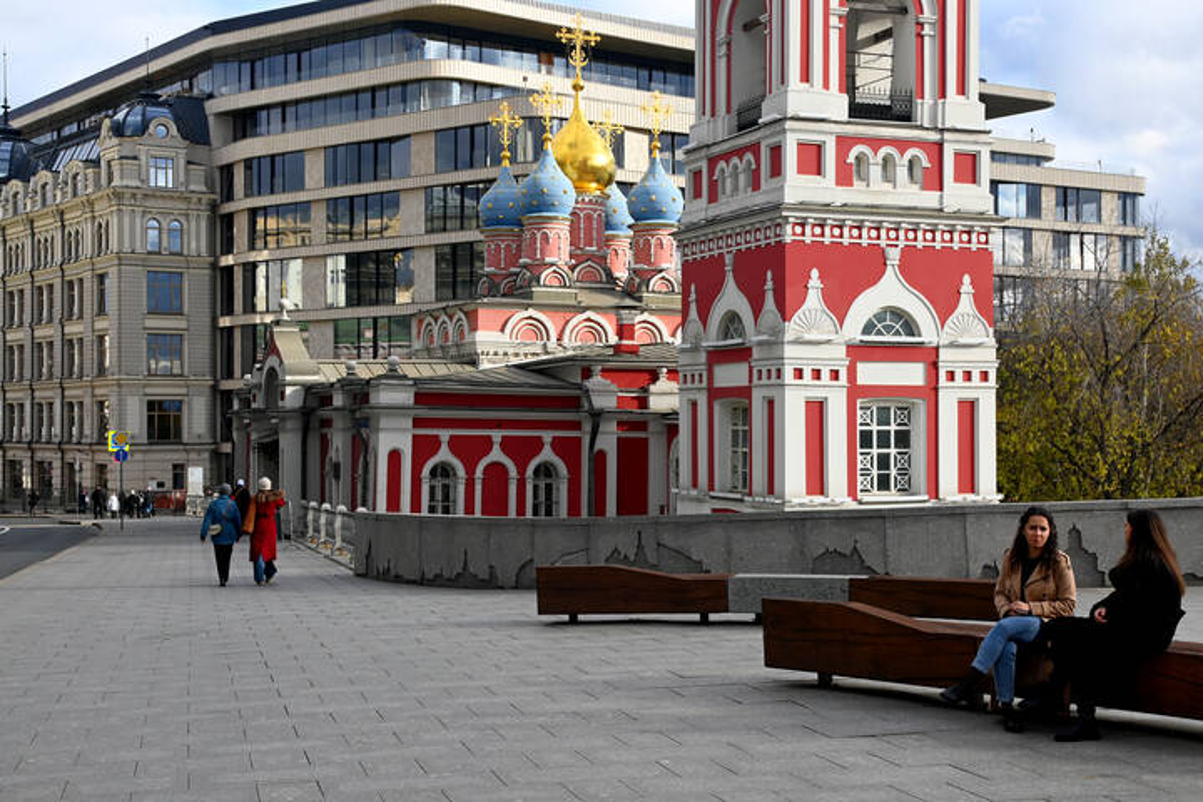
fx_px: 1654
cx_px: 602
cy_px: 401
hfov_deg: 40.0
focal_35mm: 50
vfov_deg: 27.3
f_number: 8
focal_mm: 33
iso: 100
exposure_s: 1/80
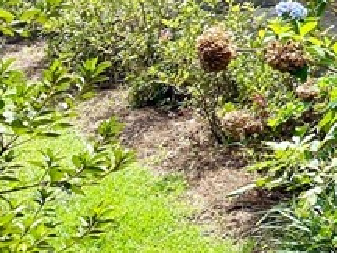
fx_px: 1197
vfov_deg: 11.5
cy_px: -130
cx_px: 727
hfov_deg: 13.2
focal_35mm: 123
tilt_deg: -2.0
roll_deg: -0.7
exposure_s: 1/782
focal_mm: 4.25
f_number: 1.8
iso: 32
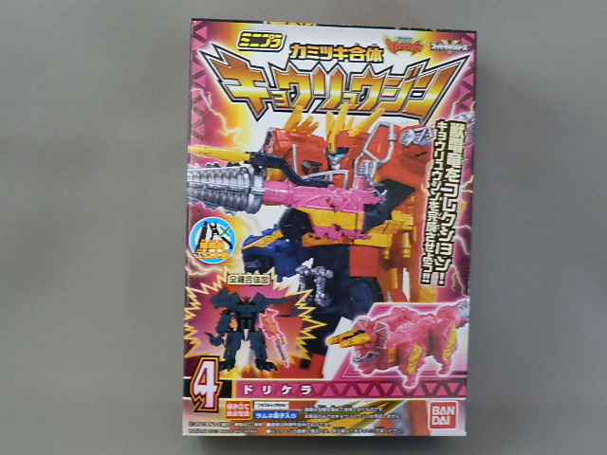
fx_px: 596
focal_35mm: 34
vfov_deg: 41.8
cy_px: 228
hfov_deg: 54.0
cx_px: 304
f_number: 3.5
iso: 200
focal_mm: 6.17
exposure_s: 1/13
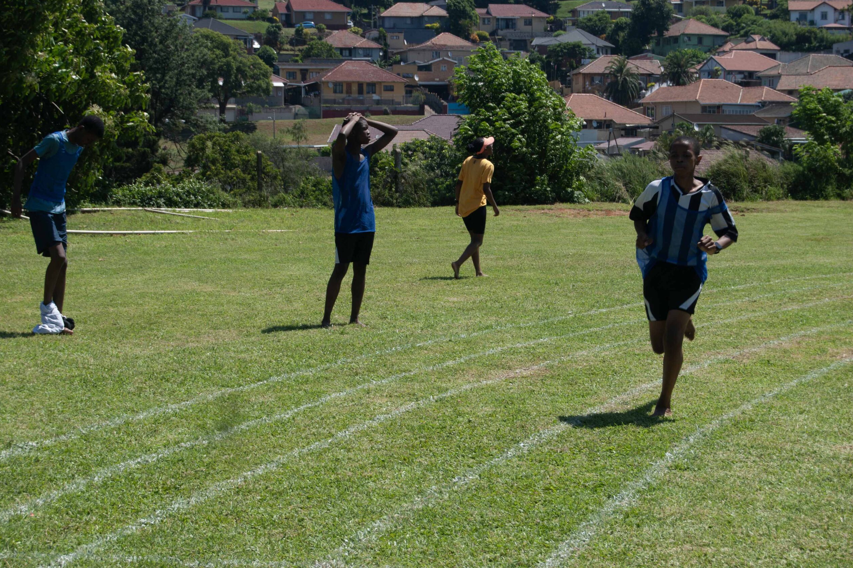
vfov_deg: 16.4
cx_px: 428
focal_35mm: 84
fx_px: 1978
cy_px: 283
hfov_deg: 24.3
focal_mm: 55
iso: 100
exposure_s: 1/250
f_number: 8
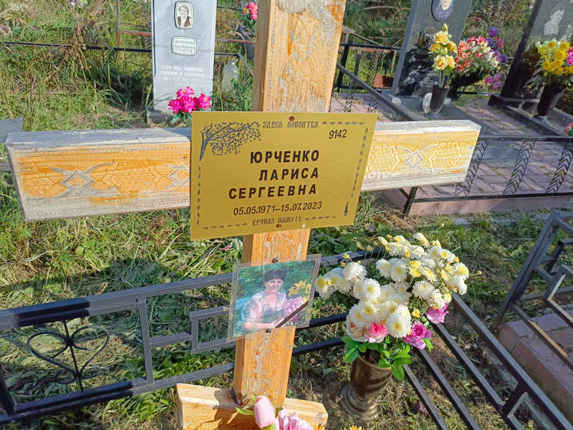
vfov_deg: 54.9
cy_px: 215
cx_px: 286
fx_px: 414
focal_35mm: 25
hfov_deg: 69.4
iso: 119
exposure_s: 1/1149
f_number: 1.69
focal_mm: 4.76
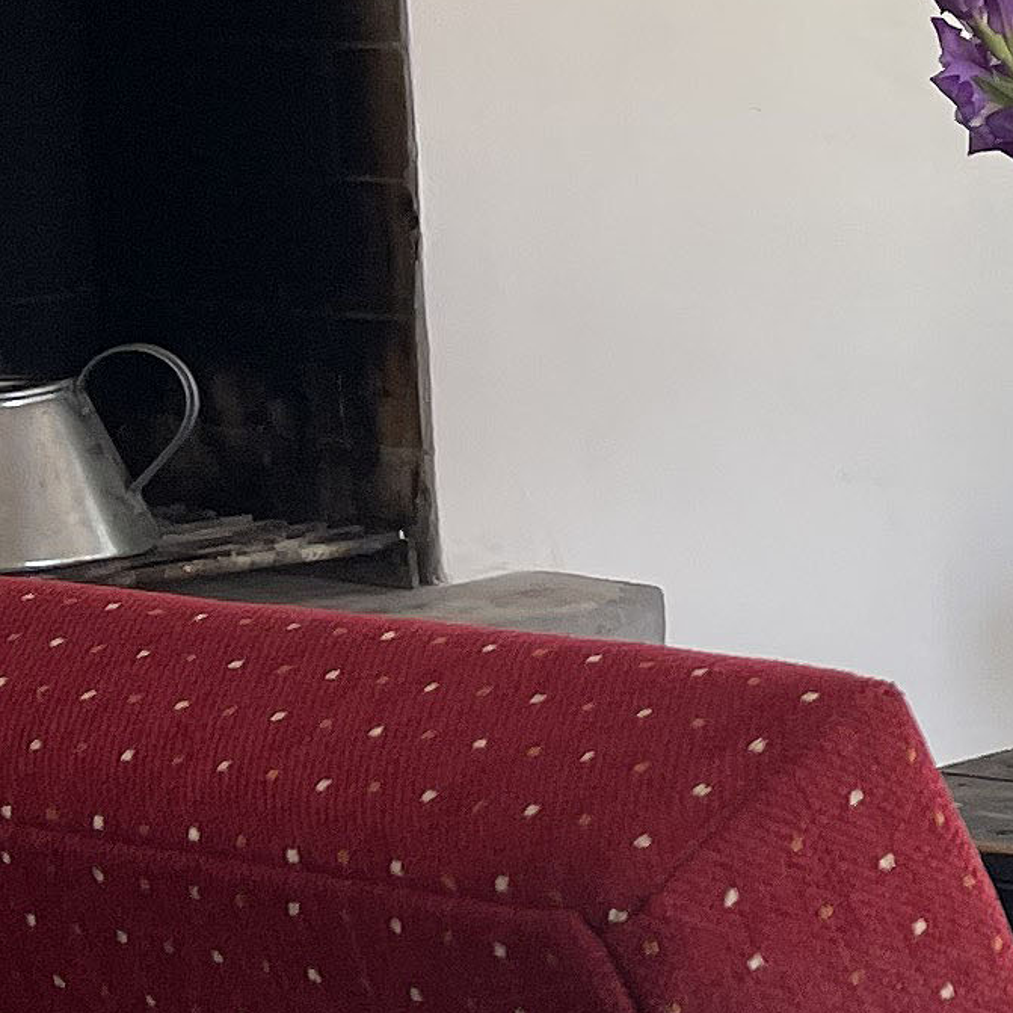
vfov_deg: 12.6
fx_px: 4569
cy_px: 258
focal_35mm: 138
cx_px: 2017
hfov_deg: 11.4
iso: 32
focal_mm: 5.1
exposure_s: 1/121
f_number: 1.6
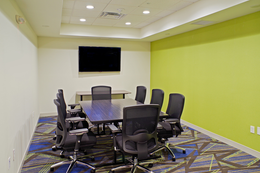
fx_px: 202
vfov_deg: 46.4
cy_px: 89
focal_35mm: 28
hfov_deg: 65.5
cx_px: 131
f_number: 8
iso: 1600
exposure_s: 1/20
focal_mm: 18
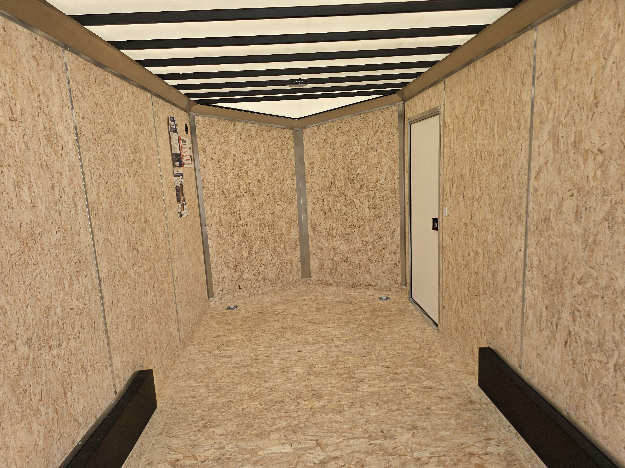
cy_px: 234
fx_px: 415
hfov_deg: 73.9
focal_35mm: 23
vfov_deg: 58.9
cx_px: 312
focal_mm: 6.3
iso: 25
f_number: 1.7
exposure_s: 1/359
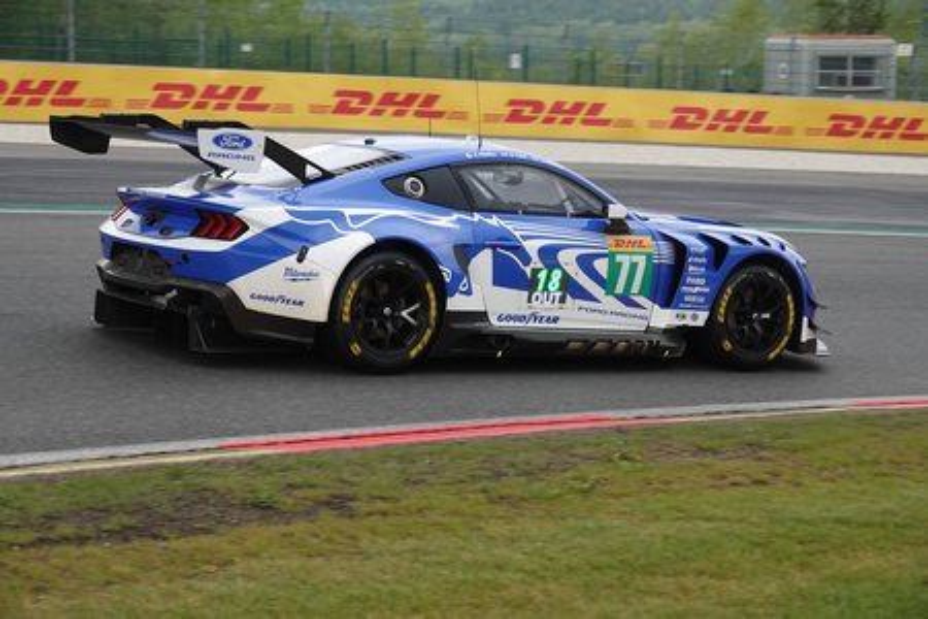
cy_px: 310
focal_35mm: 81
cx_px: 464
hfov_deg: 25.1
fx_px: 2088
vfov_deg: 16.9
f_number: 3.5
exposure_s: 1/800
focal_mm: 29.69
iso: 200
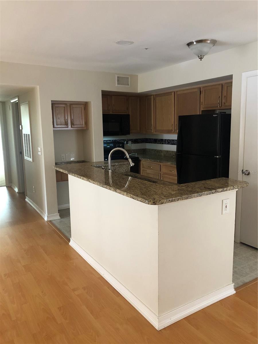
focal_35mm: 28
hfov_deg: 49.7
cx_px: 129
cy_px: 172
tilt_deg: -9.6
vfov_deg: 63.4
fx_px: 278
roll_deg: +0.9
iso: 100
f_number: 1.8
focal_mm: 3.99
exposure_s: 1/11
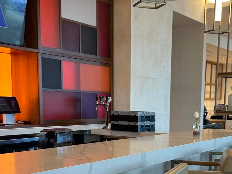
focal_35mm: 61
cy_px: 161
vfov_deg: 23.3
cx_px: 153
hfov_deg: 31.5
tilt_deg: -8.9
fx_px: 409
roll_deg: -1.5
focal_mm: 6.86
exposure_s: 1/120
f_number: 1.78
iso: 160
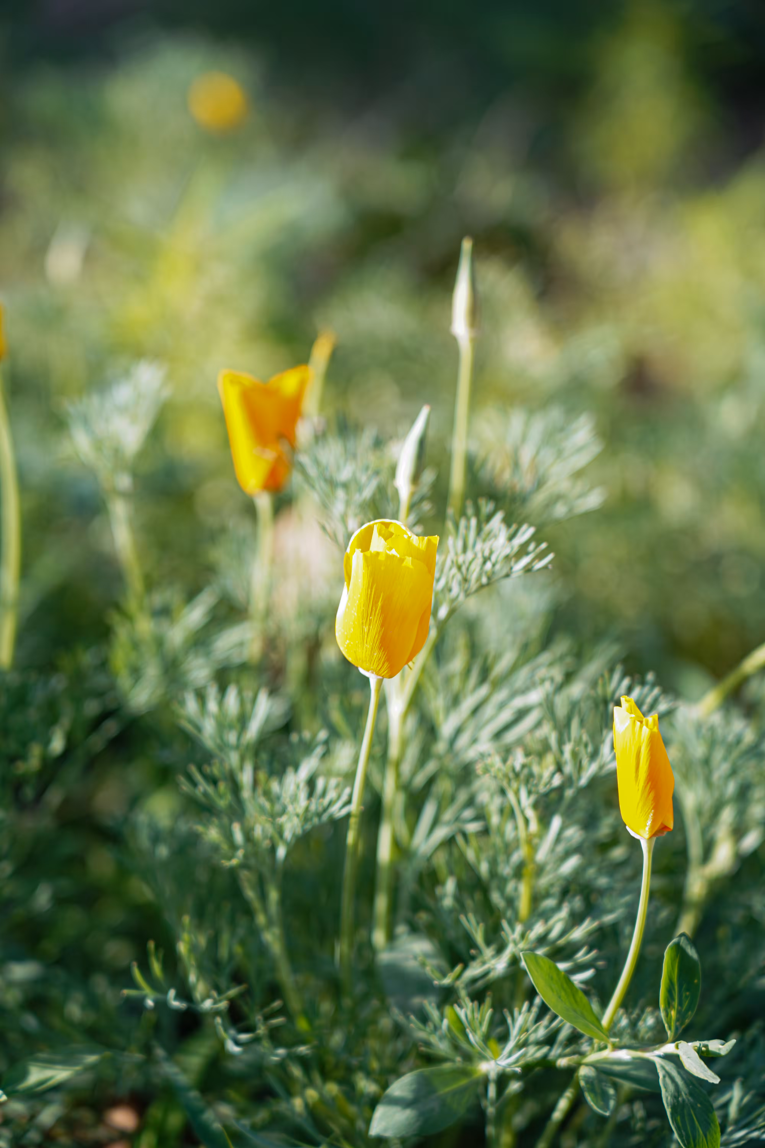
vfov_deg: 23.1
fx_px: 2805
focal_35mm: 88
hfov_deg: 15.5
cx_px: 382
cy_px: 574
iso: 200
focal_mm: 88
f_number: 4
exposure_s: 1/160
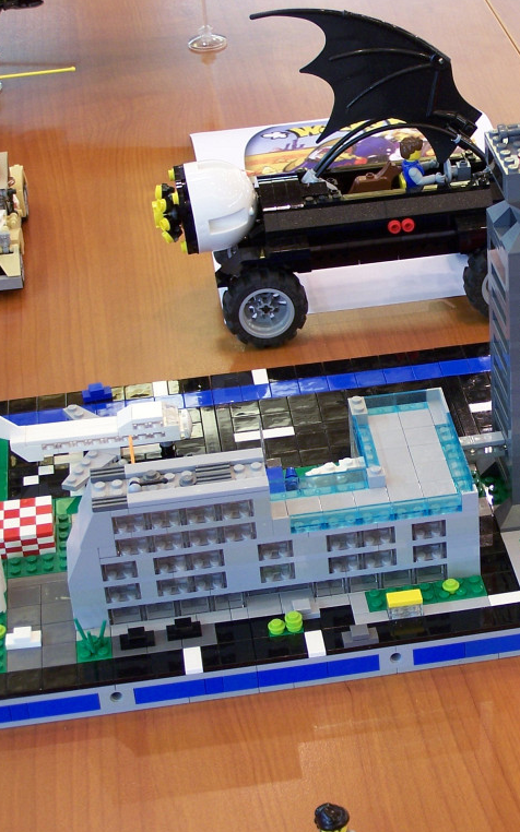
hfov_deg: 15.3
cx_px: 501
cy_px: 417
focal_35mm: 84
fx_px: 1905
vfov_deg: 24.6
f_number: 3.1
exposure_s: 1/3
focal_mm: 9.8
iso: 80
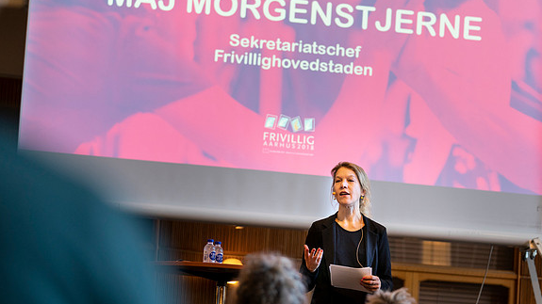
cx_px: 278
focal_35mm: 122
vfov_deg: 9.9
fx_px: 1753
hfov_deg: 17.6
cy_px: 131
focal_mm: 96
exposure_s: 1/320
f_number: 2.8
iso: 1000
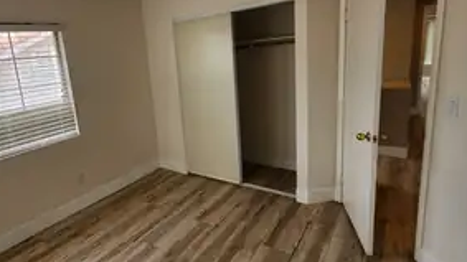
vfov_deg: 55.7
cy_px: 114
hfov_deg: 85.2
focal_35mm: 20
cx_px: 180
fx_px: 248
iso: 64
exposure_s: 1/120
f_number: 2.2
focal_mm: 2.2
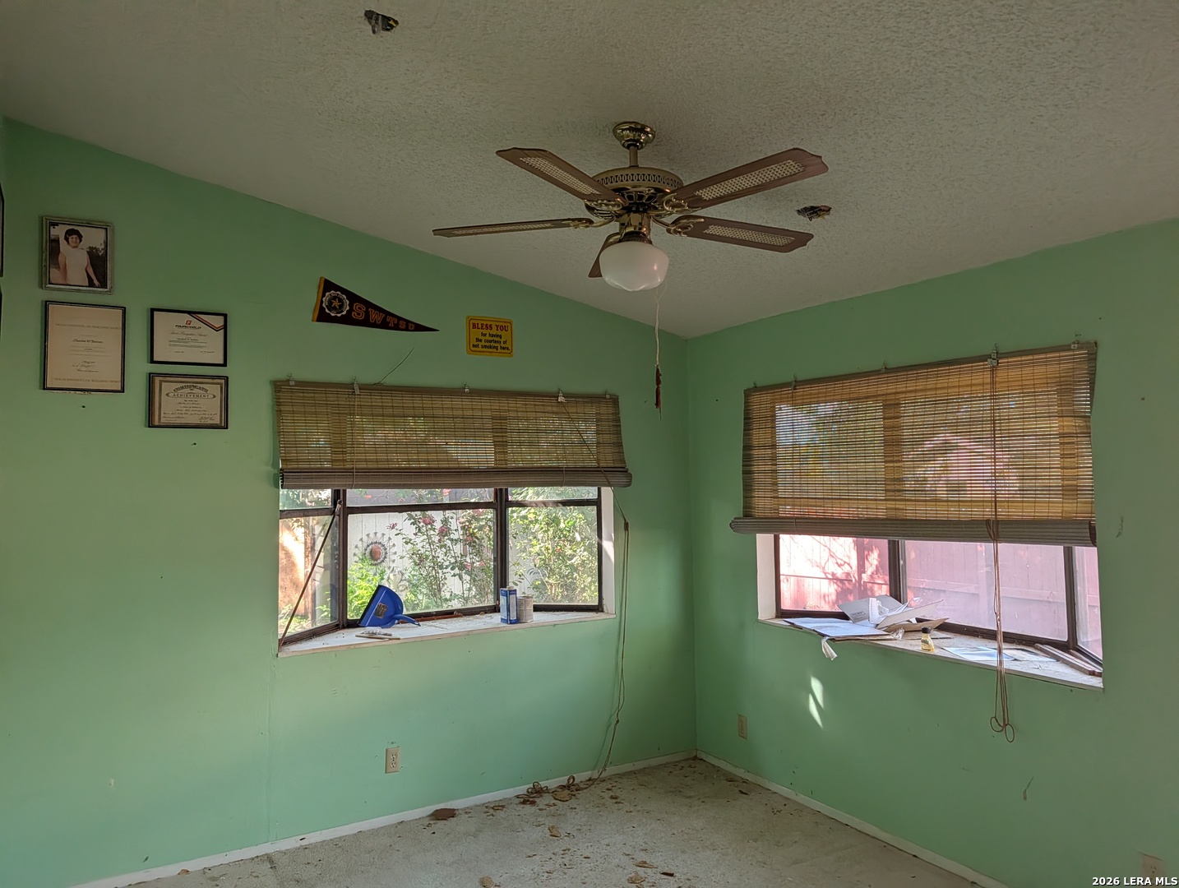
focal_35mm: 24
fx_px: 819
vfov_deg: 56.9
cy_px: 444
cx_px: 590
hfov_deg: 71.5
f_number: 1.68
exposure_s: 1/602
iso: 399
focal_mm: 6.9
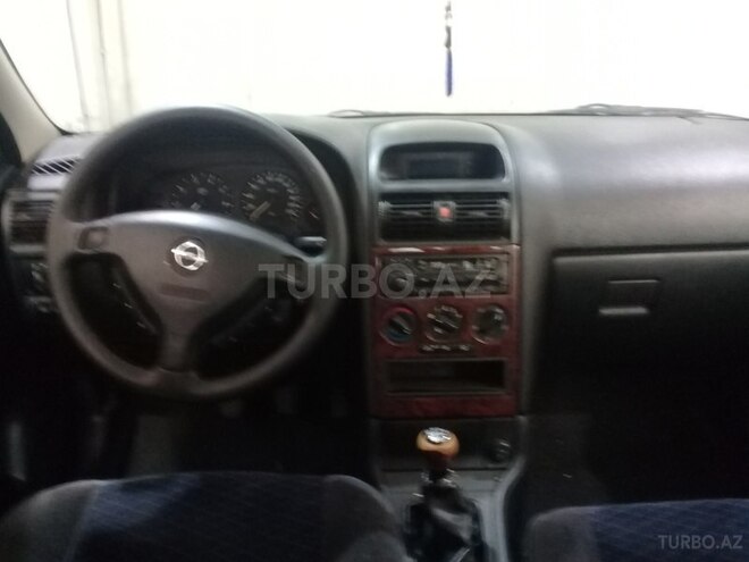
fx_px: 671
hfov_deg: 58.4
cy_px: 281
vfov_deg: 45.4
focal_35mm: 31
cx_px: 374
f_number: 2.2
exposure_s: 1/17
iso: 400
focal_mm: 3.3
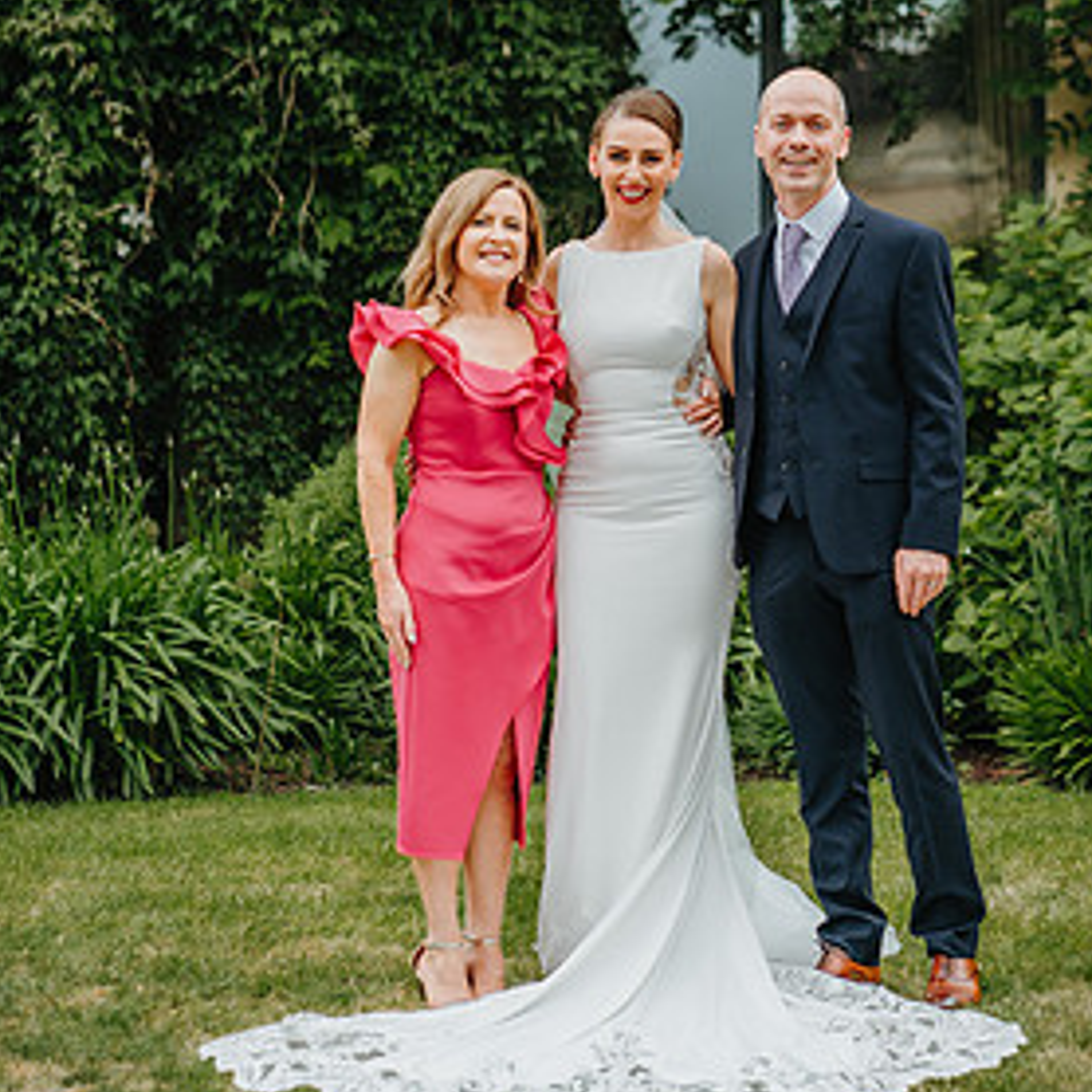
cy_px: 491
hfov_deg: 14.9
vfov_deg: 14.9
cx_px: 581
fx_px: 4176
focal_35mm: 117
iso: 200
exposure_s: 1/640
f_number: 2.8
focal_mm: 85
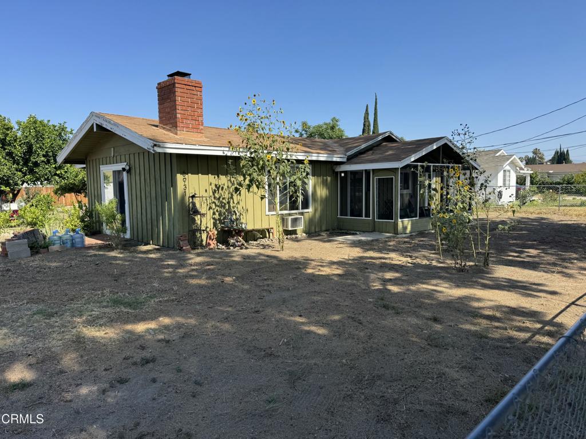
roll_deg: +1.6
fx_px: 406
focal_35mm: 24
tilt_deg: -4.9
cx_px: 293
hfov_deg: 71.6
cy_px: 220
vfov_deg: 56.8
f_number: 1.78
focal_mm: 6.76
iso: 80
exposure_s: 1/2959
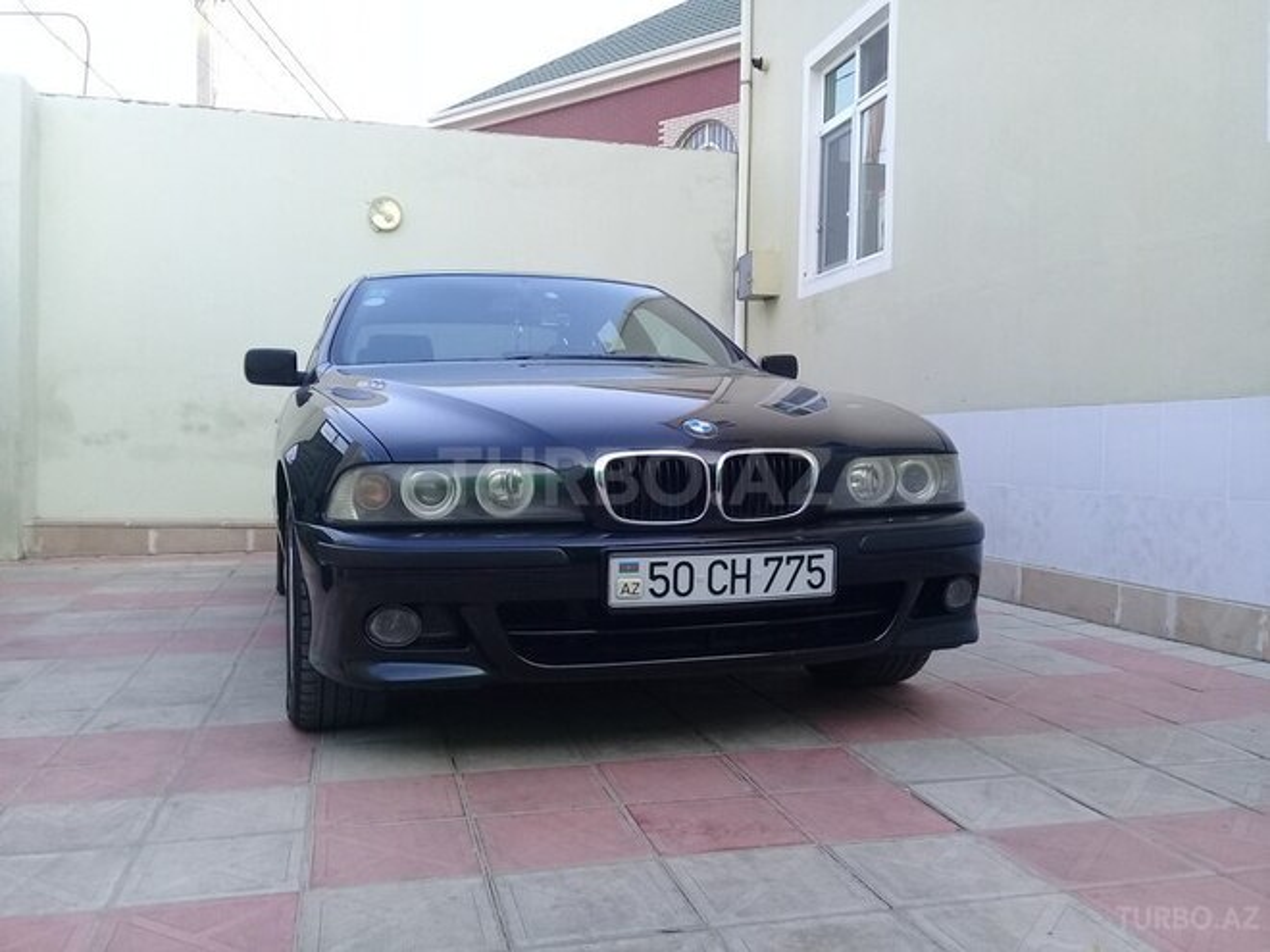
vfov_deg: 45.4
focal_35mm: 31
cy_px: 476
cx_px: 635
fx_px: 1137
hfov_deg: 58.4
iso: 50
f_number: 2.2
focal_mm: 3.3
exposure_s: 1/122
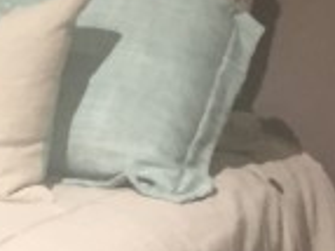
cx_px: -447
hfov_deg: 8.7
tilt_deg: -10.0
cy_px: 75
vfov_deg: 7.1
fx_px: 2011
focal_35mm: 208
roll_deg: +0.7
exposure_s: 1/30
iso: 80
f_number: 2.2
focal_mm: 4.15
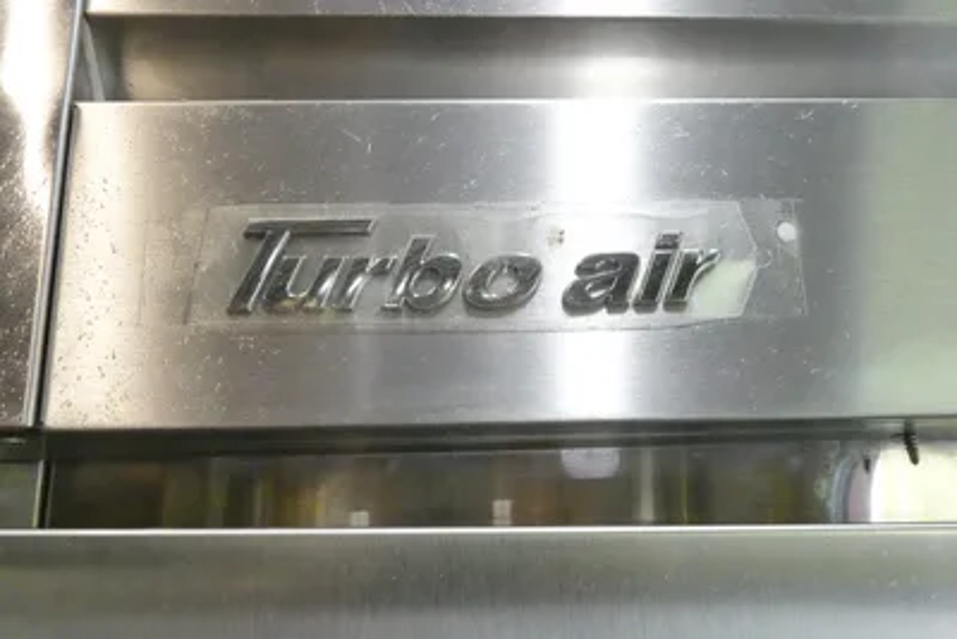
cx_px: 478
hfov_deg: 58.7
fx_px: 851
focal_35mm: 32
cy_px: 320
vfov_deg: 41.1
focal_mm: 11.76
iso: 5000
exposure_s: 1/40
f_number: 11
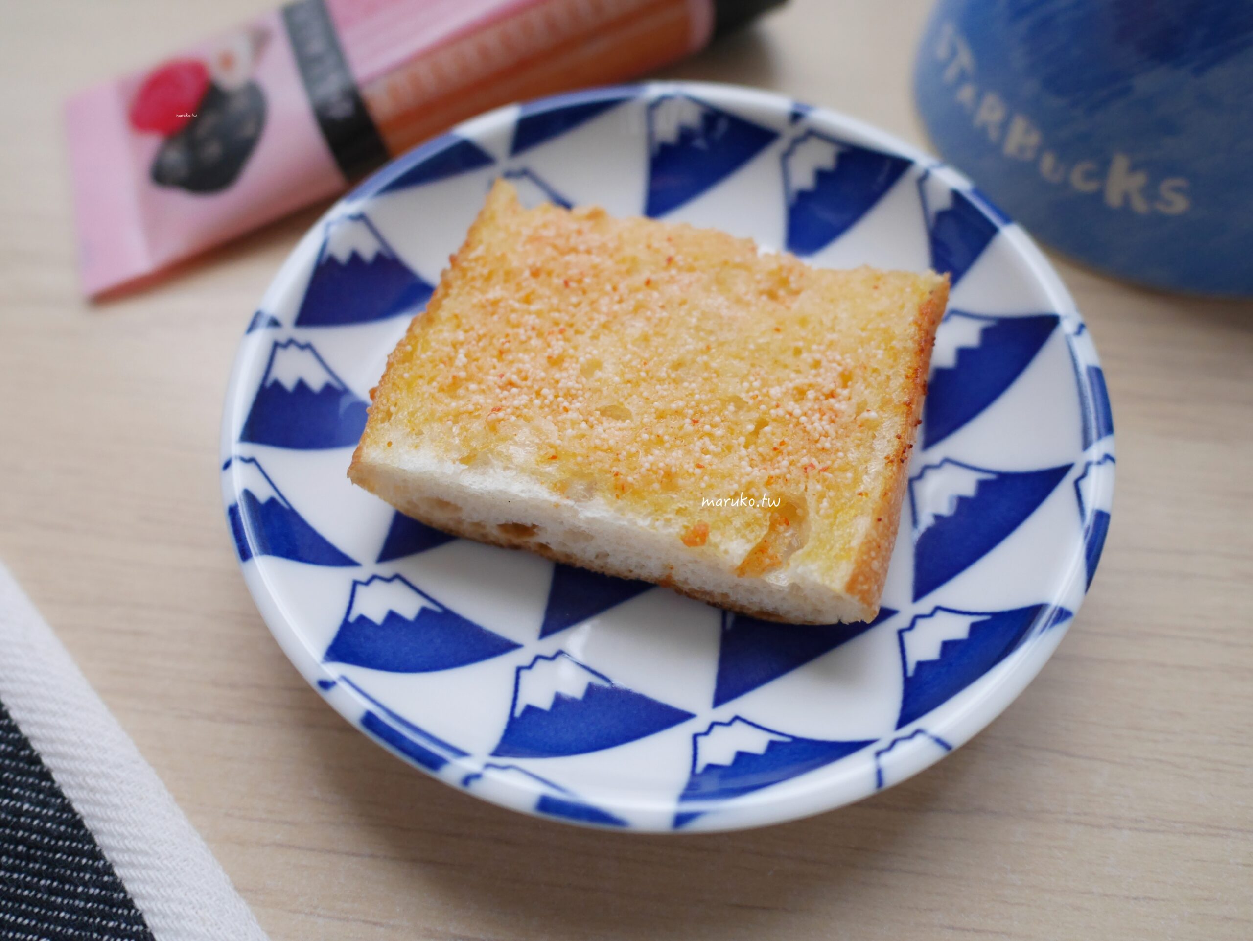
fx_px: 1086
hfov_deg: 59.9
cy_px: 470
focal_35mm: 30
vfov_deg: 46.8
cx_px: 626
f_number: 2.5
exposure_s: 1/60
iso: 800
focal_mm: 15
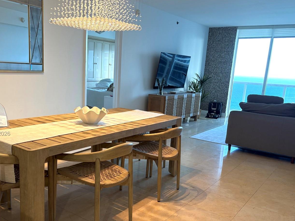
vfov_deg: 41.6
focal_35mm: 34
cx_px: 128
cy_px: 134
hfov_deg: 53.8
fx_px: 290
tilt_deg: -11.9
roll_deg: -3.7
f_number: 1.6
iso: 125
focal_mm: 5.96
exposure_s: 1/60
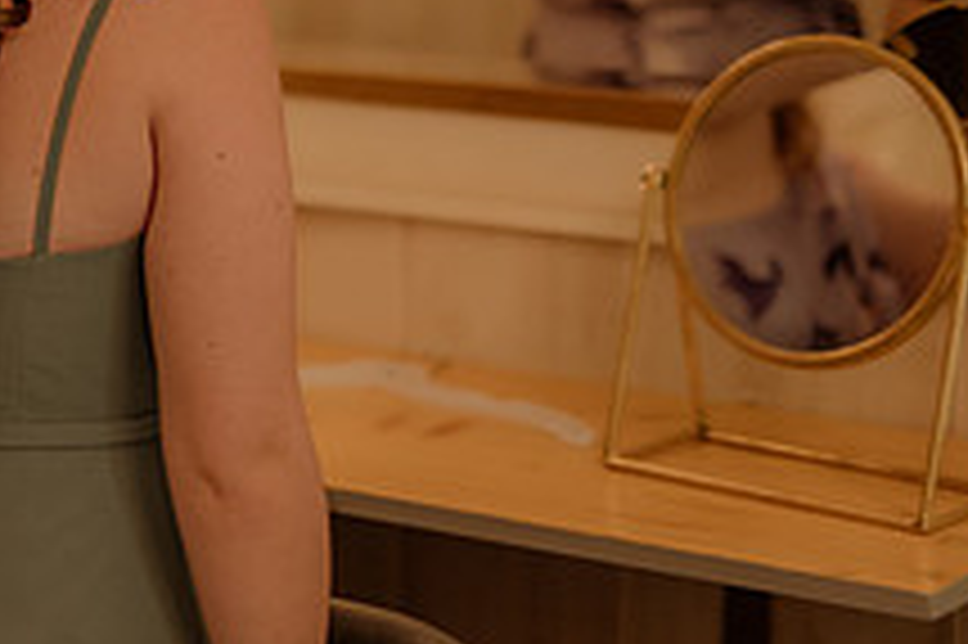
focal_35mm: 135
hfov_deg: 14.5
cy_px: -167
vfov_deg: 10.0
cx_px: -324
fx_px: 3627
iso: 500
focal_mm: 50
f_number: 1.4
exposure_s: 1/200
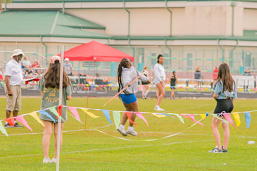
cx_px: 145
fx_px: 1955
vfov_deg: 5.0
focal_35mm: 274
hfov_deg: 7.5
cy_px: 94
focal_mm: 120
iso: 200
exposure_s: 1/200
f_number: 4
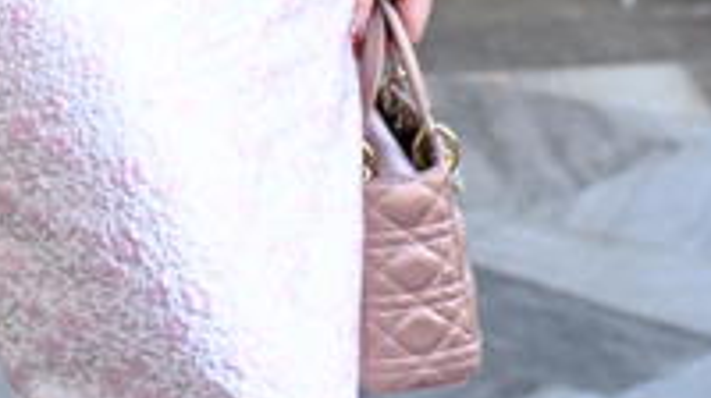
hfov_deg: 9.8
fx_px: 4087
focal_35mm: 217
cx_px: -128
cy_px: -251
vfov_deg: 5.5
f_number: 2.8
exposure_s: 1/800
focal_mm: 40
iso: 1250
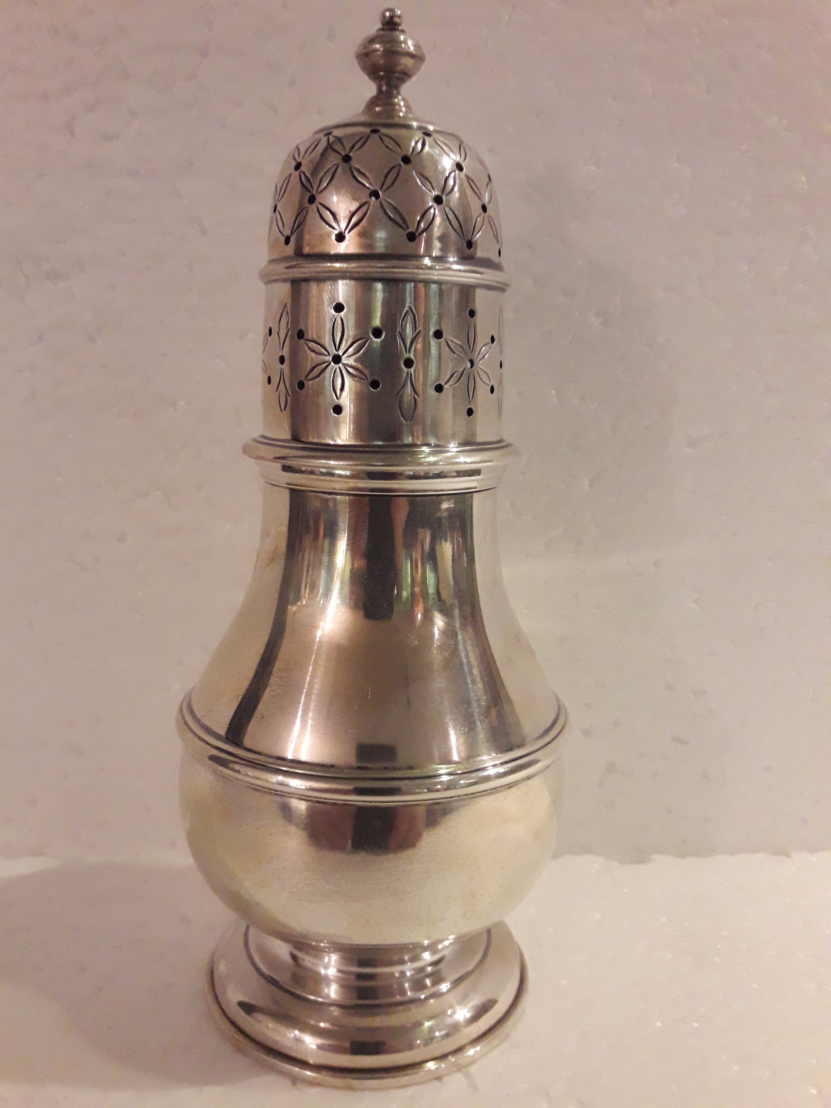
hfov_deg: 49.7
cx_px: 416
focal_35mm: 28
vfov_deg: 63.4
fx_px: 896
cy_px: 554
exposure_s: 1/24
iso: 400
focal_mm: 3.7
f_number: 1.9
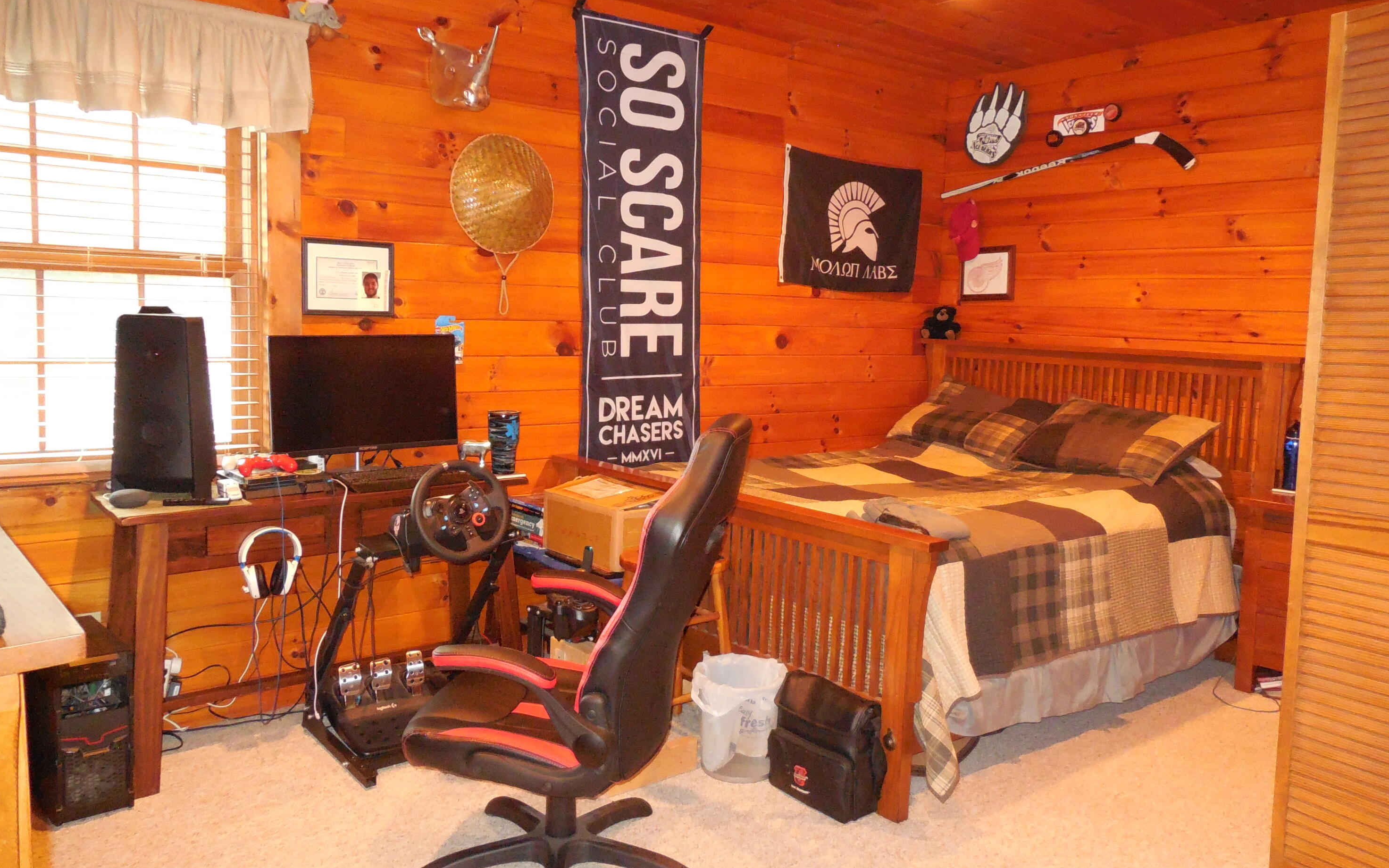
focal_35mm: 27
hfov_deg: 68.4
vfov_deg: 46.0
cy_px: 412
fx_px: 1022
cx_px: 688
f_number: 3.1
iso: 1100
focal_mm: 4.5
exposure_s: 1/25
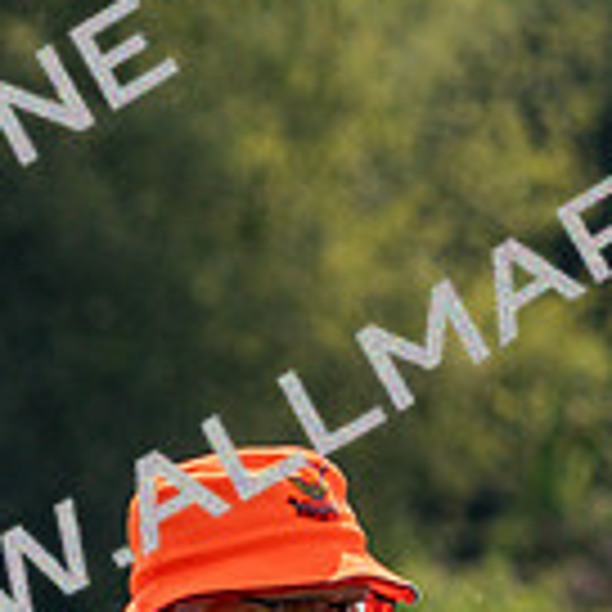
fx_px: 14522
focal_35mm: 726
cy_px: 839
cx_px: -621
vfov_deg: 2.4
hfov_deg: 2.4
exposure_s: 1/1600
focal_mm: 200
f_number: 5.6
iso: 200
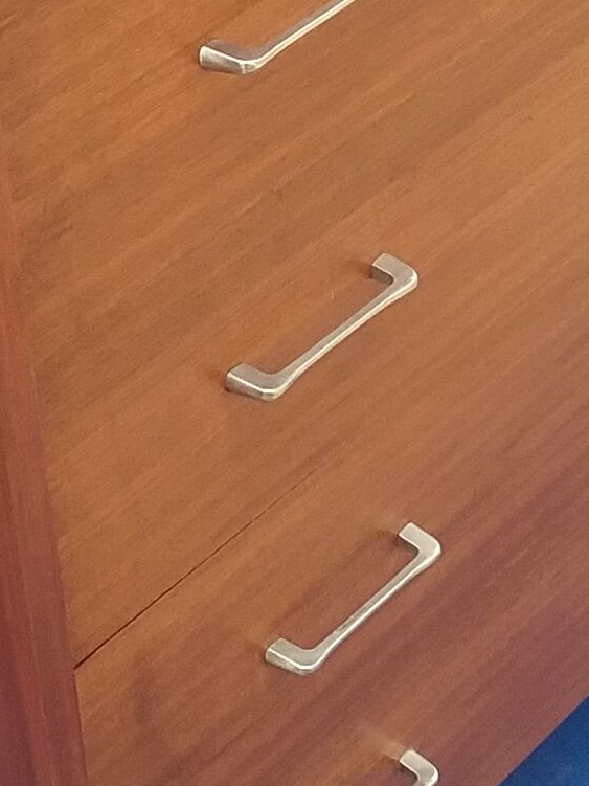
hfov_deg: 13.8
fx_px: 2428
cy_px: 205
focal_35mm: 107
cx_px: 190
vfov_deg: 18.3
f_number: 2.2
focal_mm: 3.3
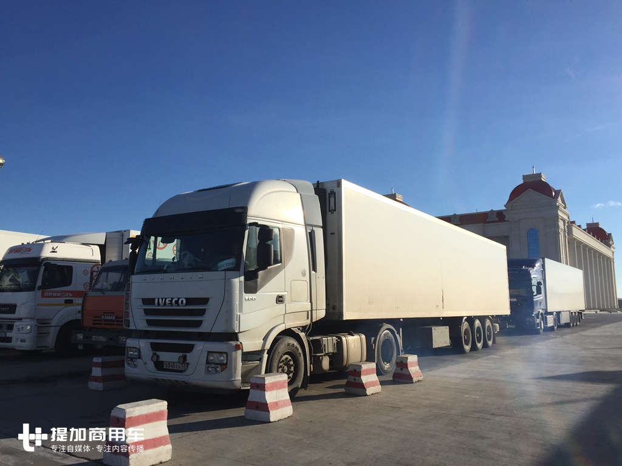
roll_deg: +3.0
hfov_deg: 61.7
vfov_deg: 48.2
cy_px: 233
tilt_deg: +8.8
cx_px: 311
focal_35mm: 29
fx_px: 521
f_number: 2.2
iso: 32
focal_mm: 4.15
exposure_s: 1/3597
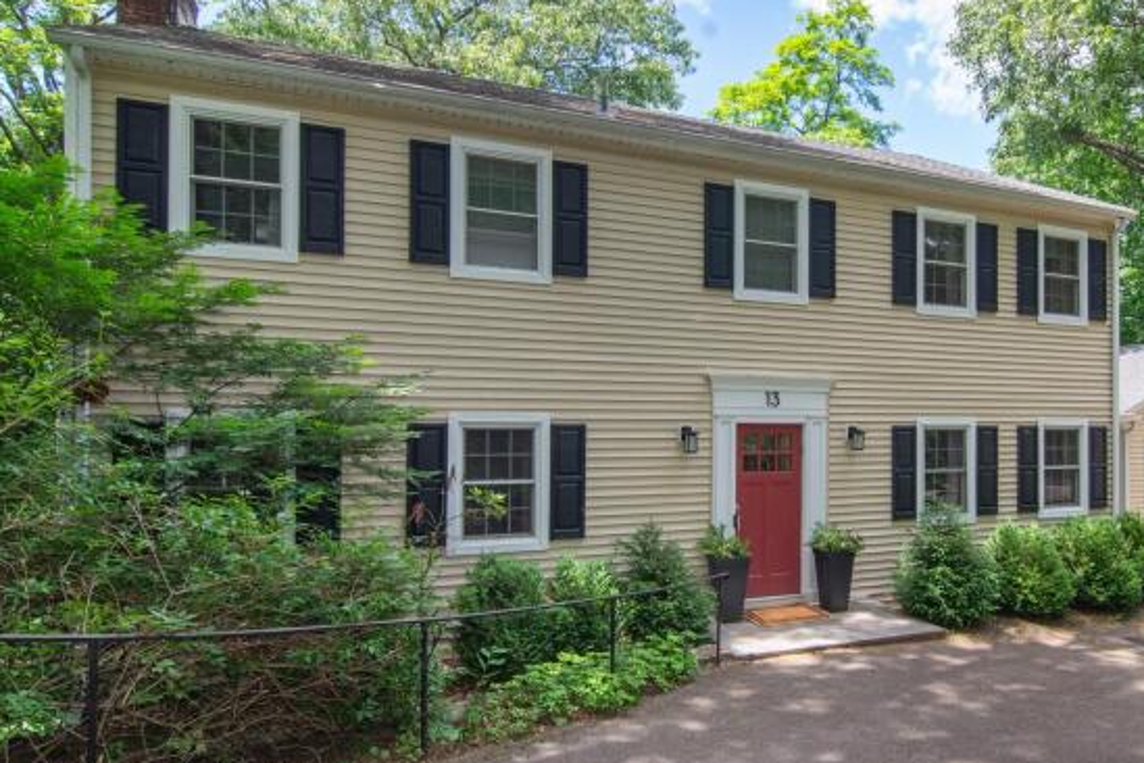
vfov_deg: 58.0
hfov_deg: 78.1
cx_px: 713
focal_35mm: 22
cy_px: 361
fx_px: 688
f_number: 11
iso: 640
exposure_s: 1/160
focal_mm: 11
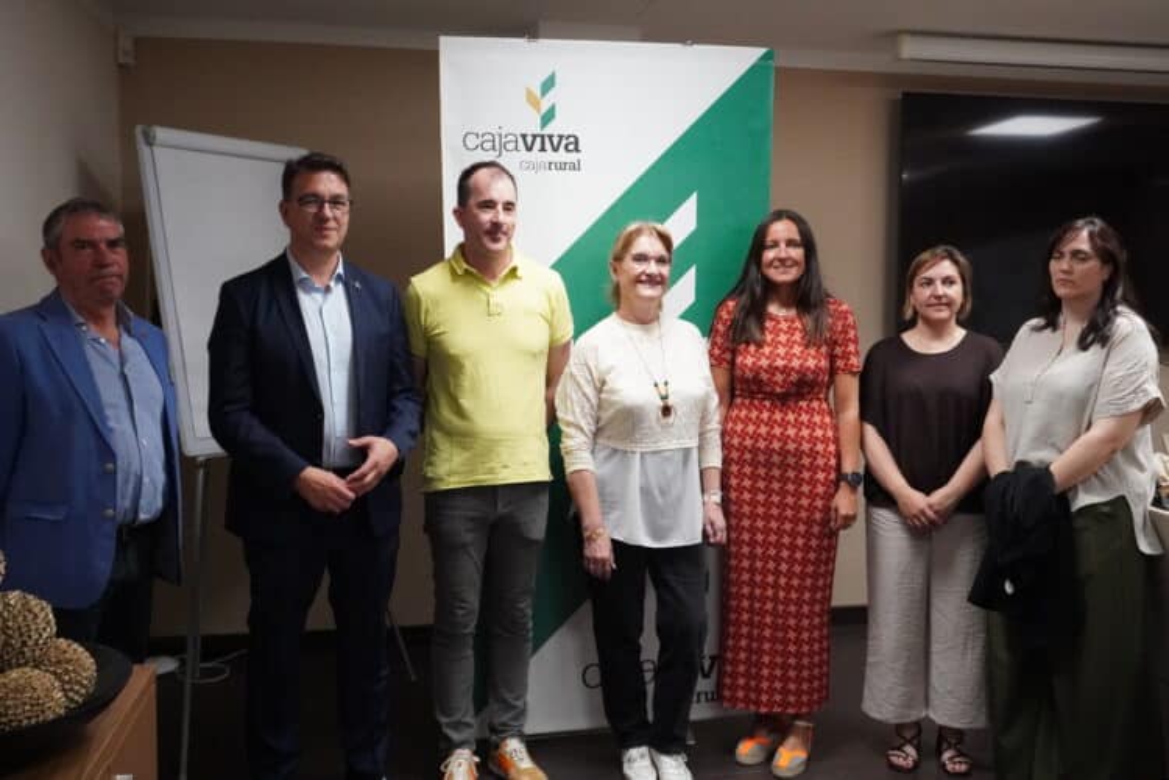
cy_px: 390
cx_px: 584
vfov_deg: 38.4
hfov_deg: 55.1
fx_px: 1120
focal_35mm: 34
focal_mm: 23
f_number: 6.3
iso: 5000
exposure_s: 1/250
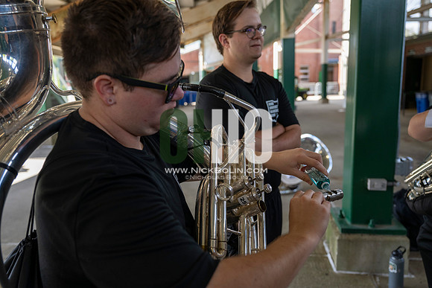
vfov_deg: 43.6
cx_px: 216
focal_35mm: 30
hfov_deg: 61.9
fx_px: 360
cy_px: 144
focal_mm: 30
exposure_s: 1/500
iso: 500
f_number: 3.5
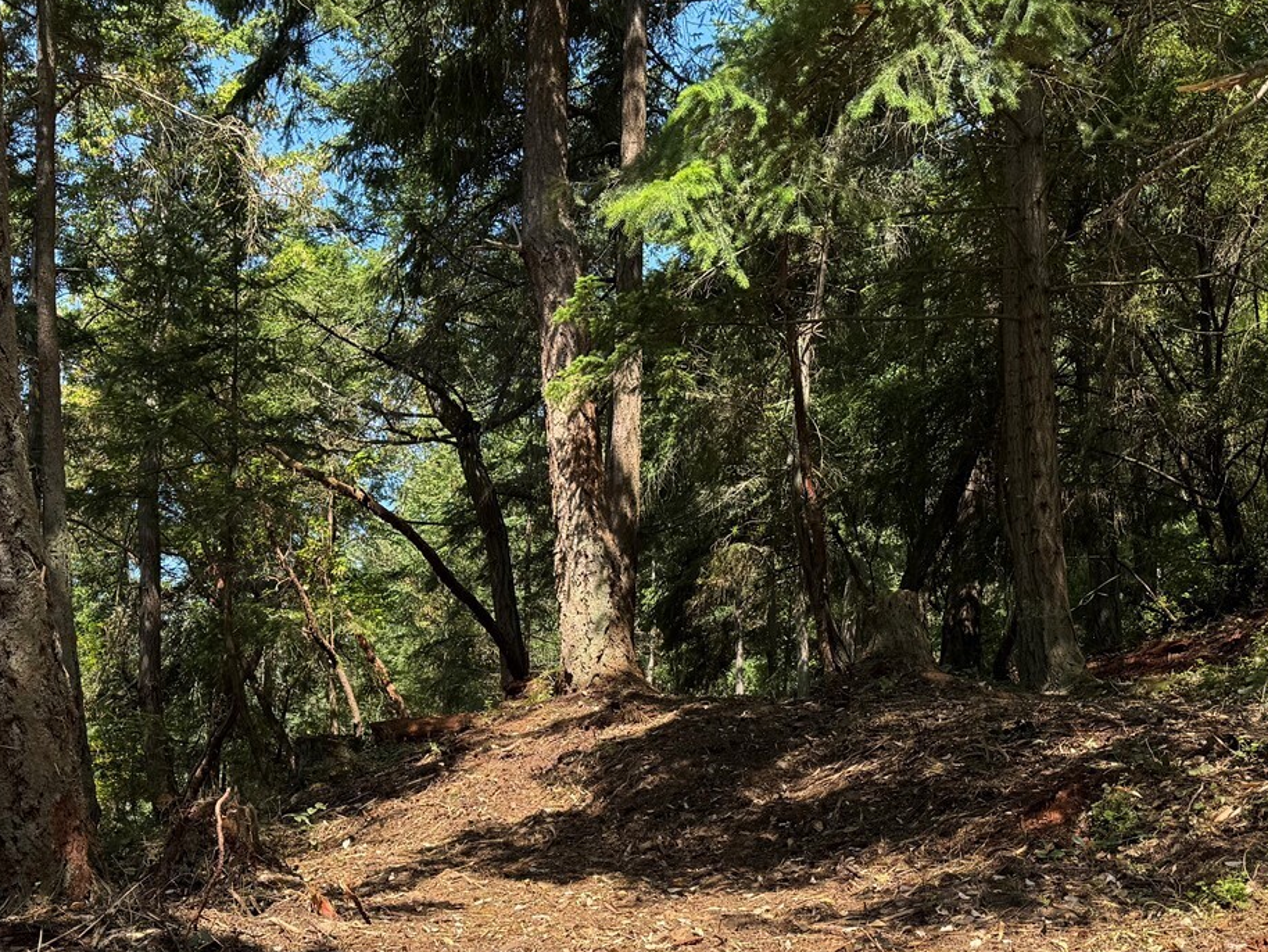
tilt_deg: +6.5
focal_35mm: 42
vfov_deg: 33.6
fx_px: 1539
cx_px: 576
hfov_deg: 44.7
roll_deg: -1.1
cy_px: 729
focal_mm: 6.76
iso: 80
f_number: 1.78
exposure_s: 1/1112
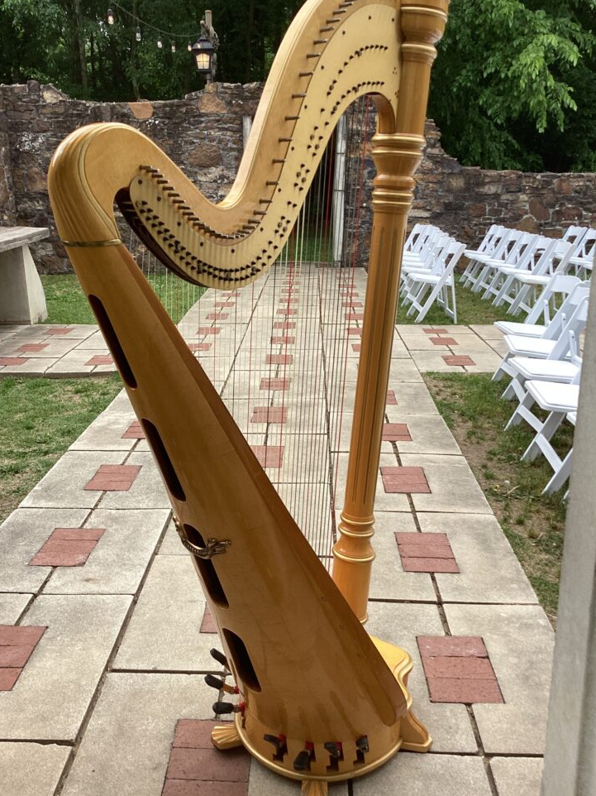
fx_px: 758
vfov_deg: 55.3
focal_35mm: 33
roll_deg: +0.5
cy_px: 381
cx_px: 281
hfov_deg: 42.9
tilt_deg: -14.8
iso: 25
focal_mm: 3.3
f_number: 2.4
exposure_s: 1/426
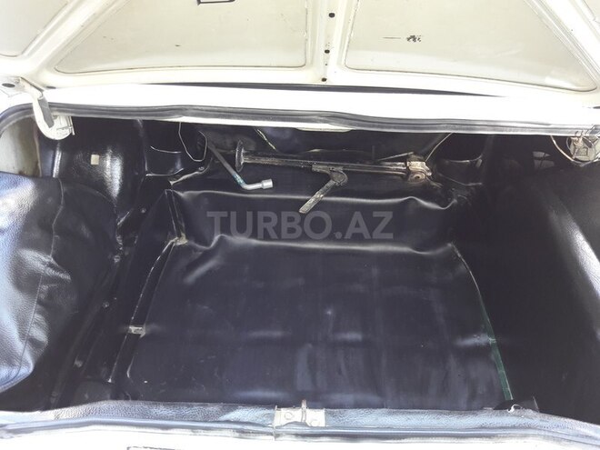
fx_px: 485
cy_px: 225
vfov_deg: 49.7
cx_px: 300
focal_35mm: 28
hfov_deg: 63.4
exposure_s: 1/33
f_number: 1.9
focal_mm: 3.7
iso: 100
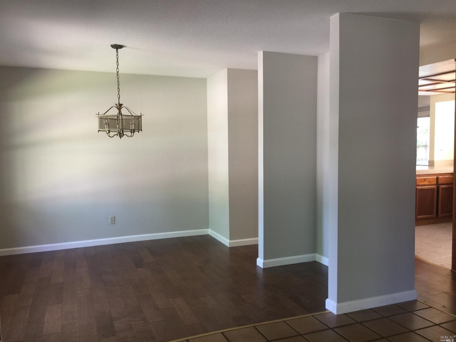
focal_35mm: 29
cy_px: 171
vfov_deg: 48.2
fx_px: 382
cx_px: 228
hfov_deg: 61.7
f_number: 2.2
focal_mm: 4.15
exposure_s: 1/15
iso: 40
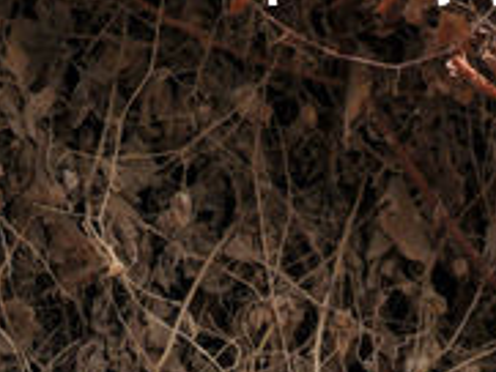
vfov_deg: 3.7
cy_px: 1141
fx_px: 5640
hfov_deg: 5.0
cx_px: 304
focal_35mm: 393
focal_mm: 55
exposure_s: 1/2000
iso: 200
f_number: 4.5
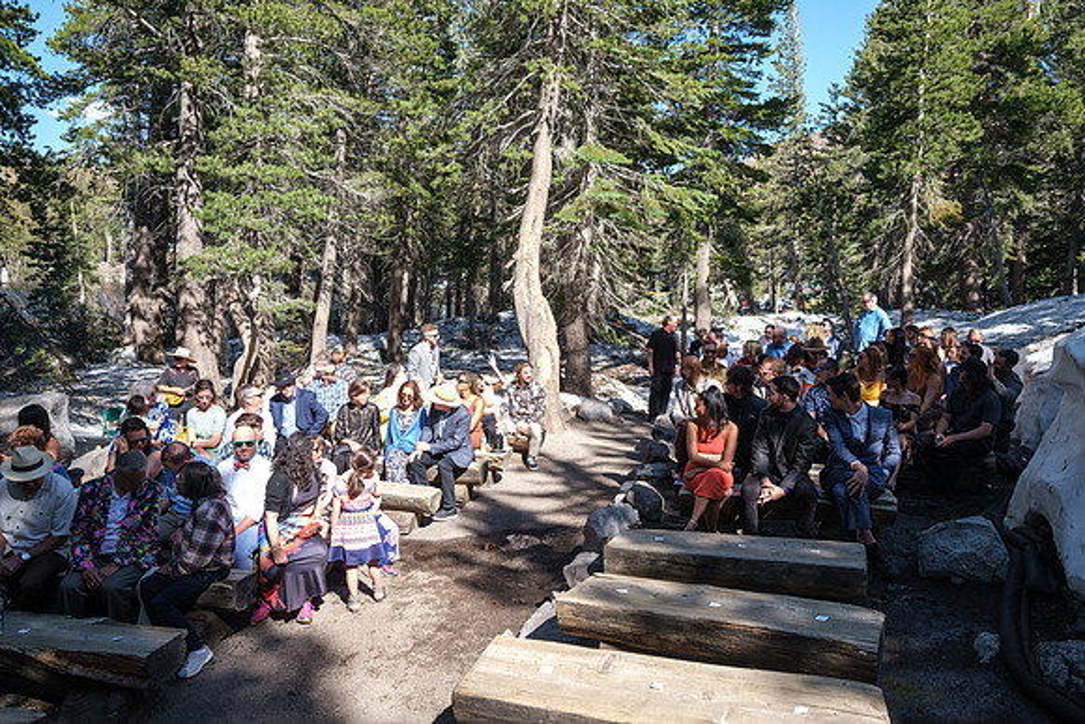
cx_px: 542
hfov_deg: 67.4
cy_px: 362
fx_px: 814
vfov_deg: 48.0
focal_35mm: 27
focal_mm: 18
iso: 250
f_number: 3.2
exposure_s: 1/750
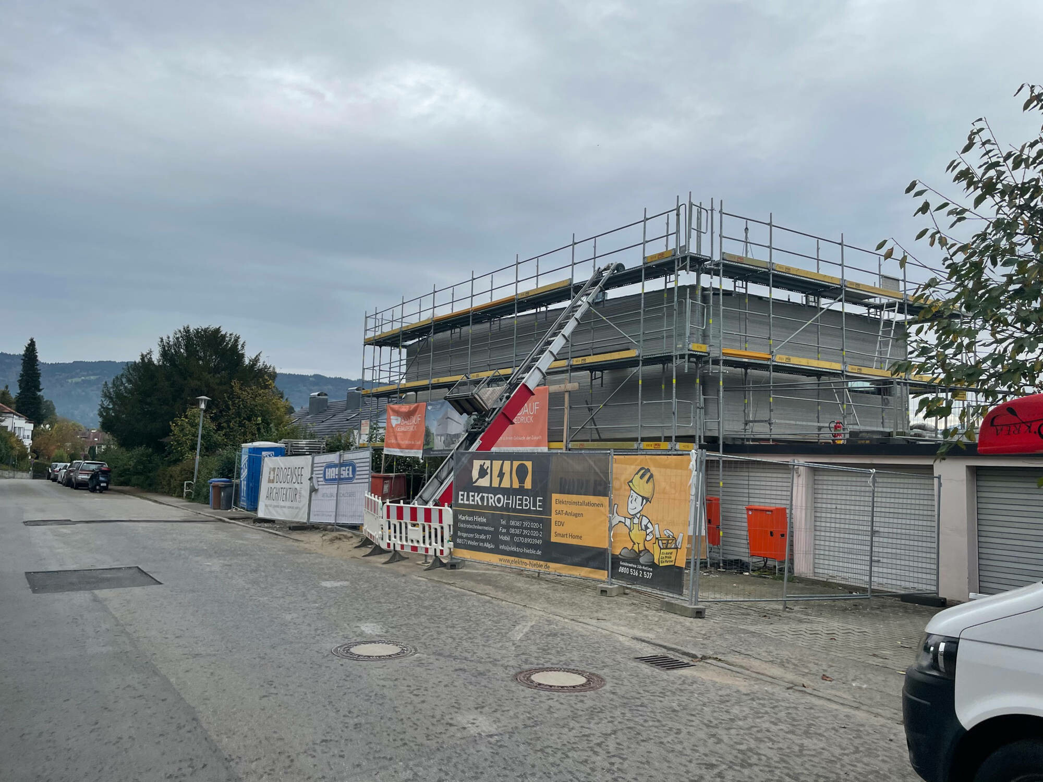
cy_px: 391
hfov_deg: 67.3
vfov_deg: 53.1
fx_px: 783
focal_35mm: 26
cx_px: 522
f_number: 1.6
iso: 32
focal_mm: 4.2
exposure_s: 1/3300
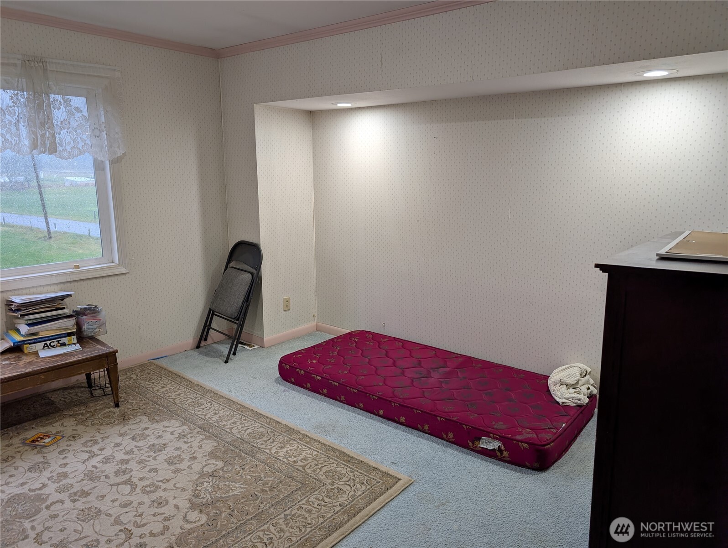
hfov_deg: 71.5
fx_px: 505
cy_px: 274
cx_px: 364
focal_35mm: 24
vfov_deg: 56.9
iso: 33
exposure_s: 1/24
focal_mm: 6.9
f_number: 1.68
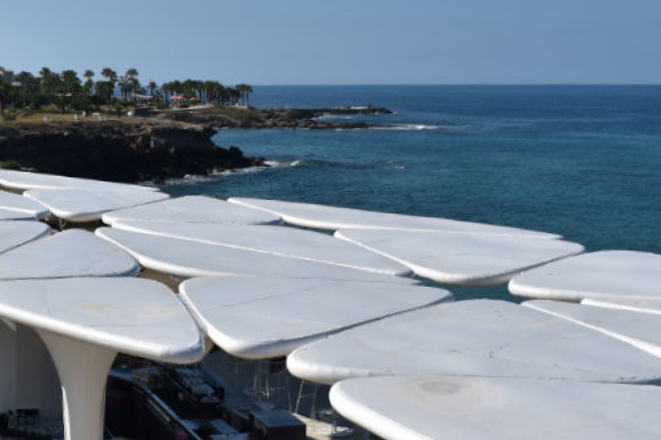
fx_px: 1138
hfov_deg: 30.9
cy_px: 222
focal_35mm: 62
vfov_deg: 21.9
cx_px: 64
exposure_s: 1/500
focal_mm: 20
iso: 200
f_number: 11
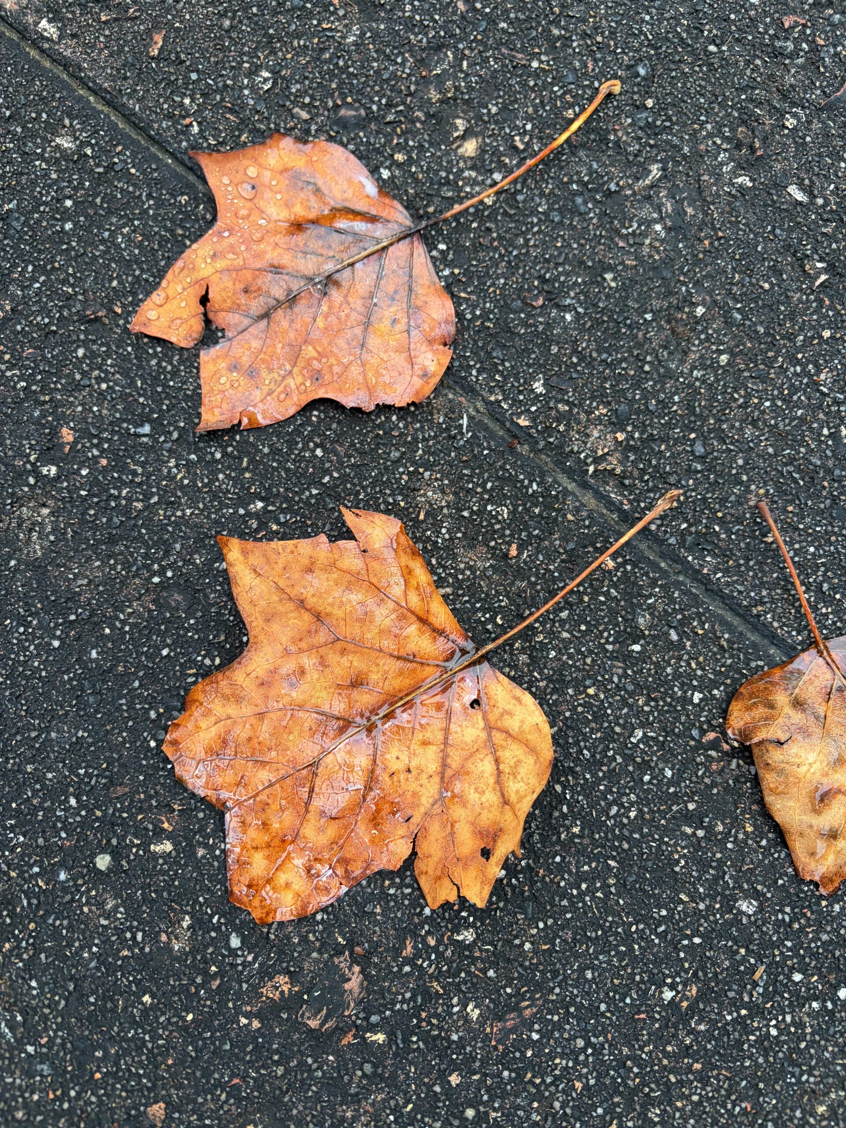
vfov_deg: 67.3
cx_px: 423
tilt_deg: -81.4
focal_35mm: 26
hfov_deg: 53.1
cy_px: 564
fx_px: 847
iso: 125
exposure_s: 1/81
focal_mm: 5.96
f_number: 1.6
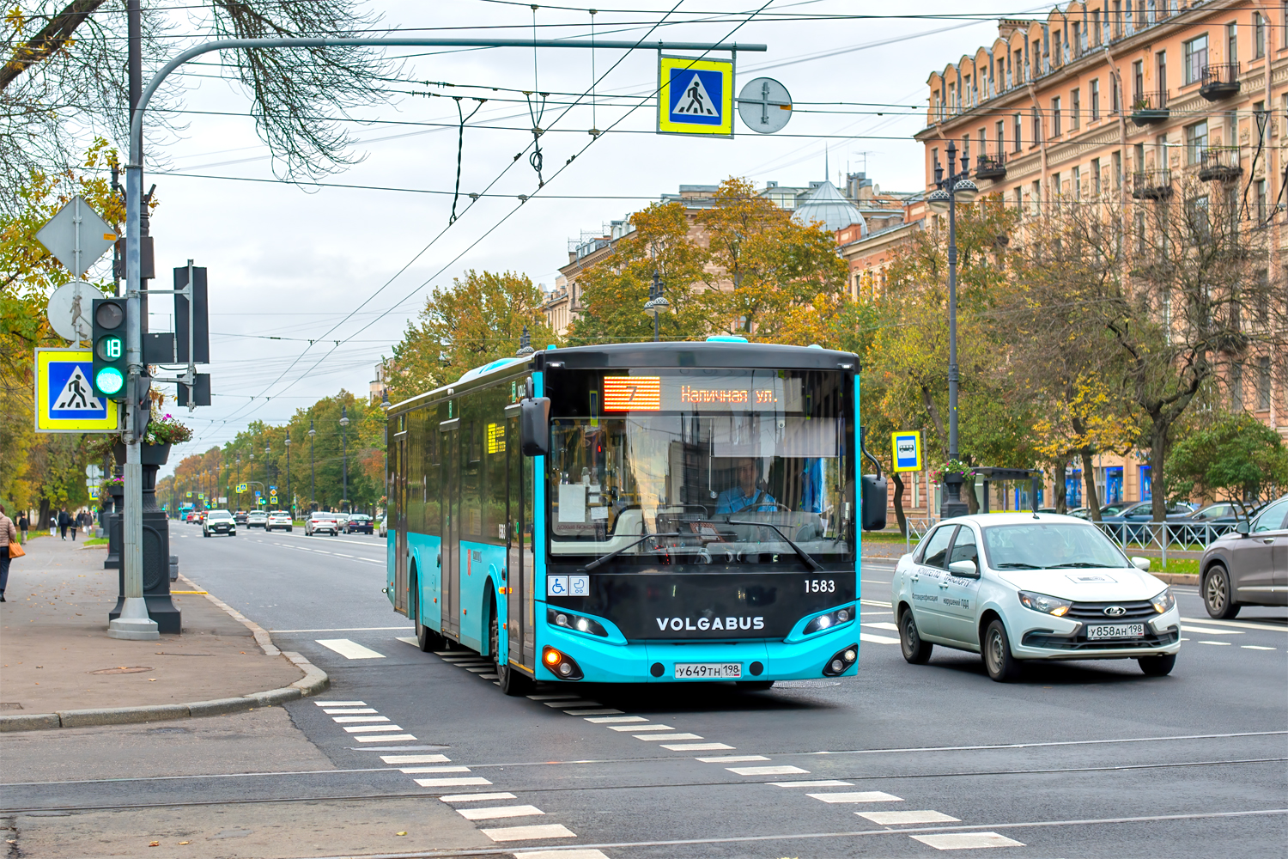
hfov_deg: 39.6
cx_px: 644
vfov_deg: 27.0
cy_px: 430
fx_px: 1789
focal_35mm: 50
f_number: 5
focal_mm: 50
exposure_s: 1/640
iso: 320
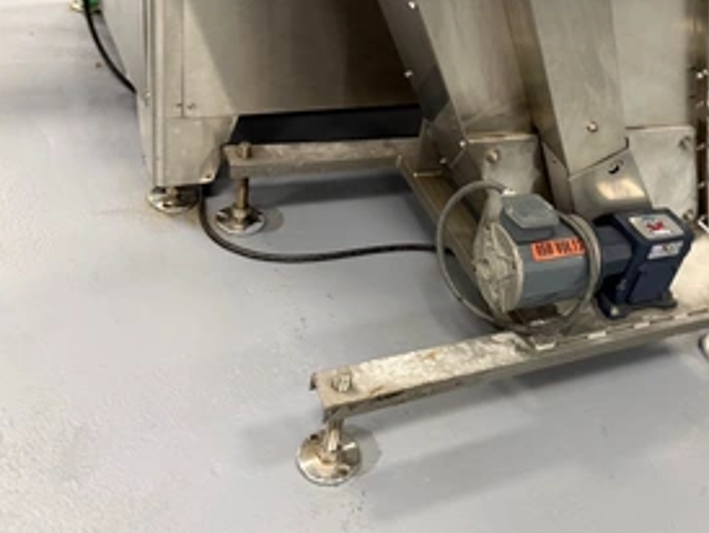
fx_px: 717
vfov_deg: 40.6
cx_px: 481
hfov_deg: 51.5
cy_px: 215
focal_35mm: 35
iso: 320
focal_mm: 6.76
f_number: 1.78
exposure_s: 1/60
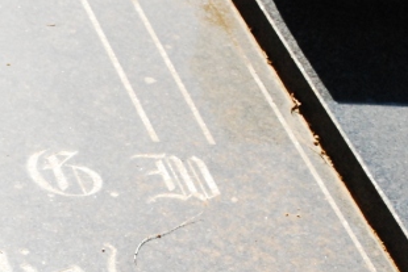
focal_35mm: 208
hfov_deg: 9.8
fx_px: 2358
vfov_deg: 6.5
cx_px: -71
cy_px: 374
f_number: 5.3
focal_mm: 42
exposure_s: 1/4000
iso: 1600
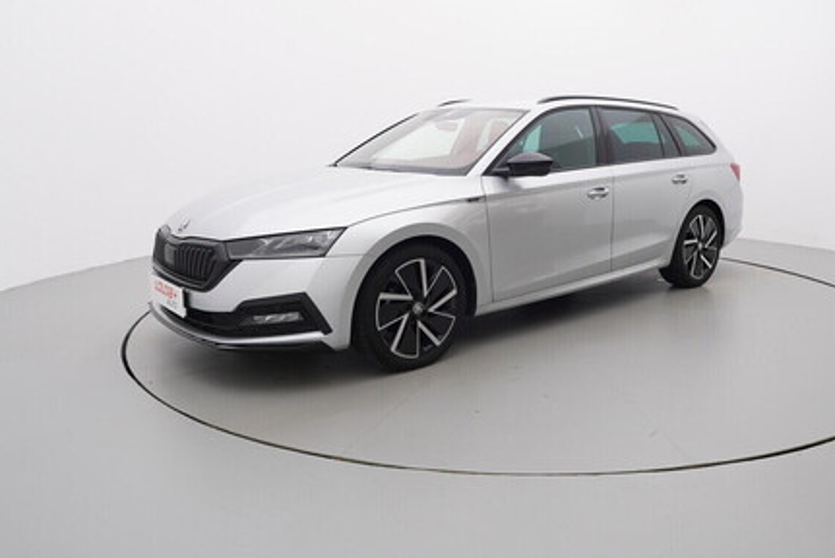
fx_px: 665
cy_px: 224
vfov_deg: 45.3
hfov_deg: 63.6
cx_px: 505
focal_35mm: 29
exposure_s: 1/80
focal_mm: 15
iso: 200
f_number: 5.6
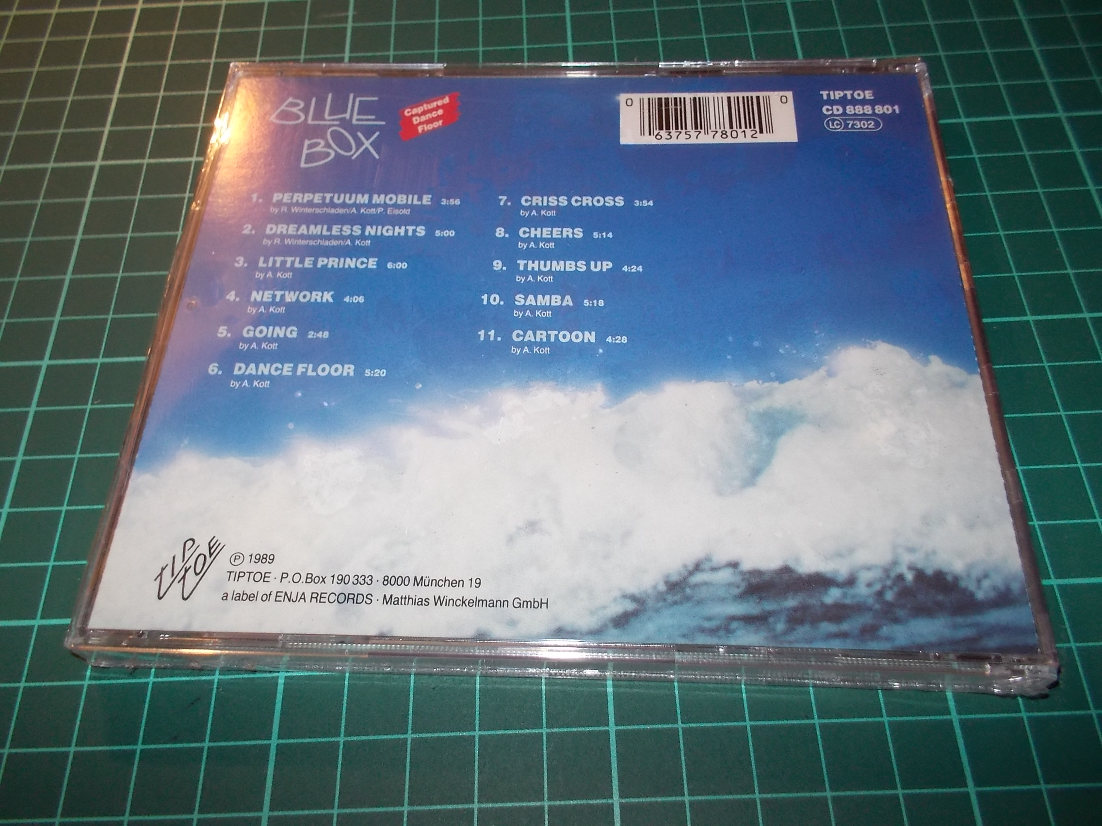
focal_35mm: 29
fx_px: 923
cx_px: 551
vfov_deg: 48.2
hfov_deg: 61.7
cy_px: 413
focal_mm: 4.1
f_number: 3.3
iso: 200
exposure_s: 1/30
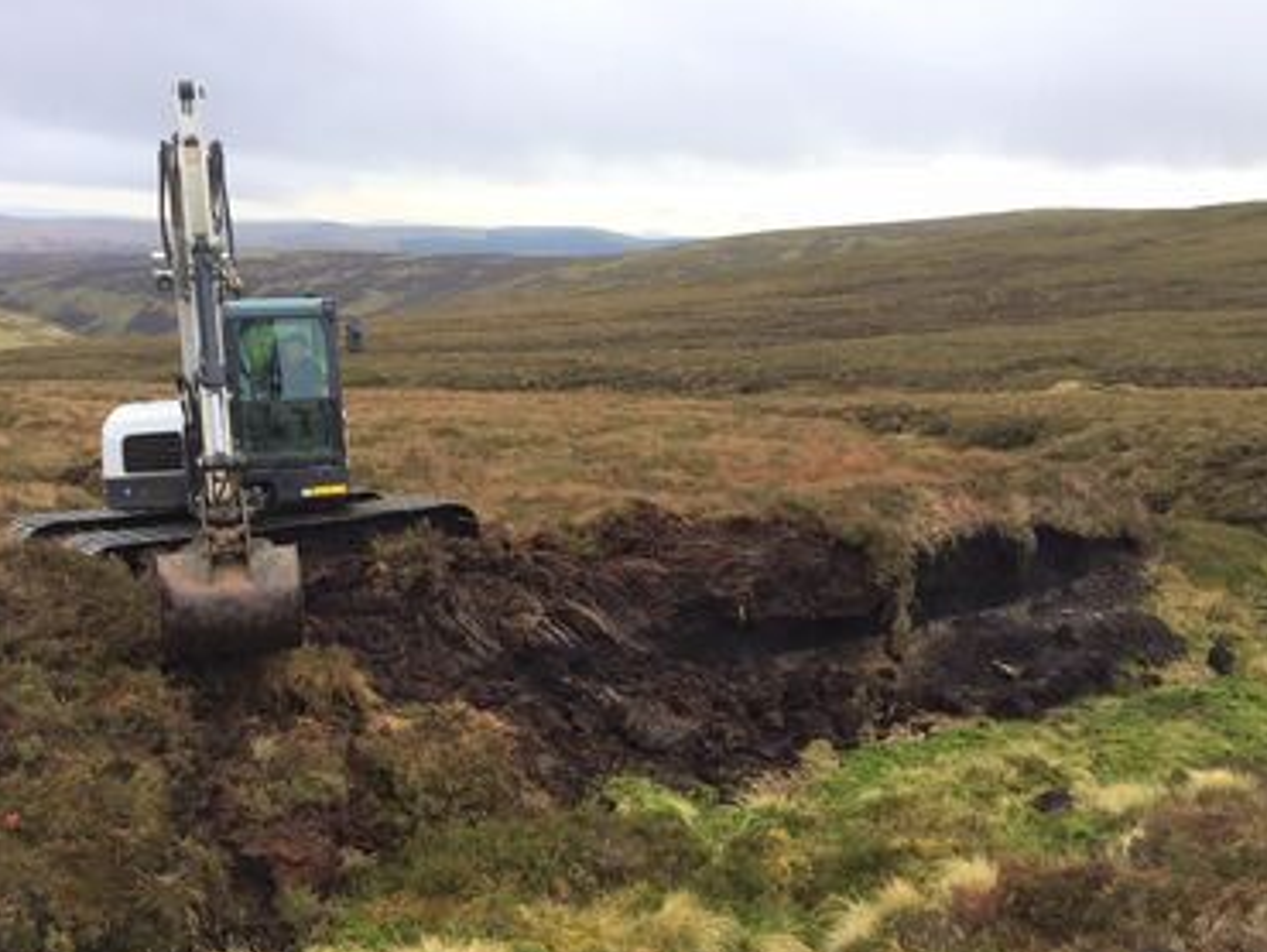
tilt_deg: -14.8
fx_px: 1282
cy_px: 536
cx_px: 622
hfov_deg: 52.6
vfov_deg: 40.7
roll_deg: -2.8
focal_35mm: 35
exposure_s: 1/33
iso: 32
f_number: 2.2
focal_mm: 4.15
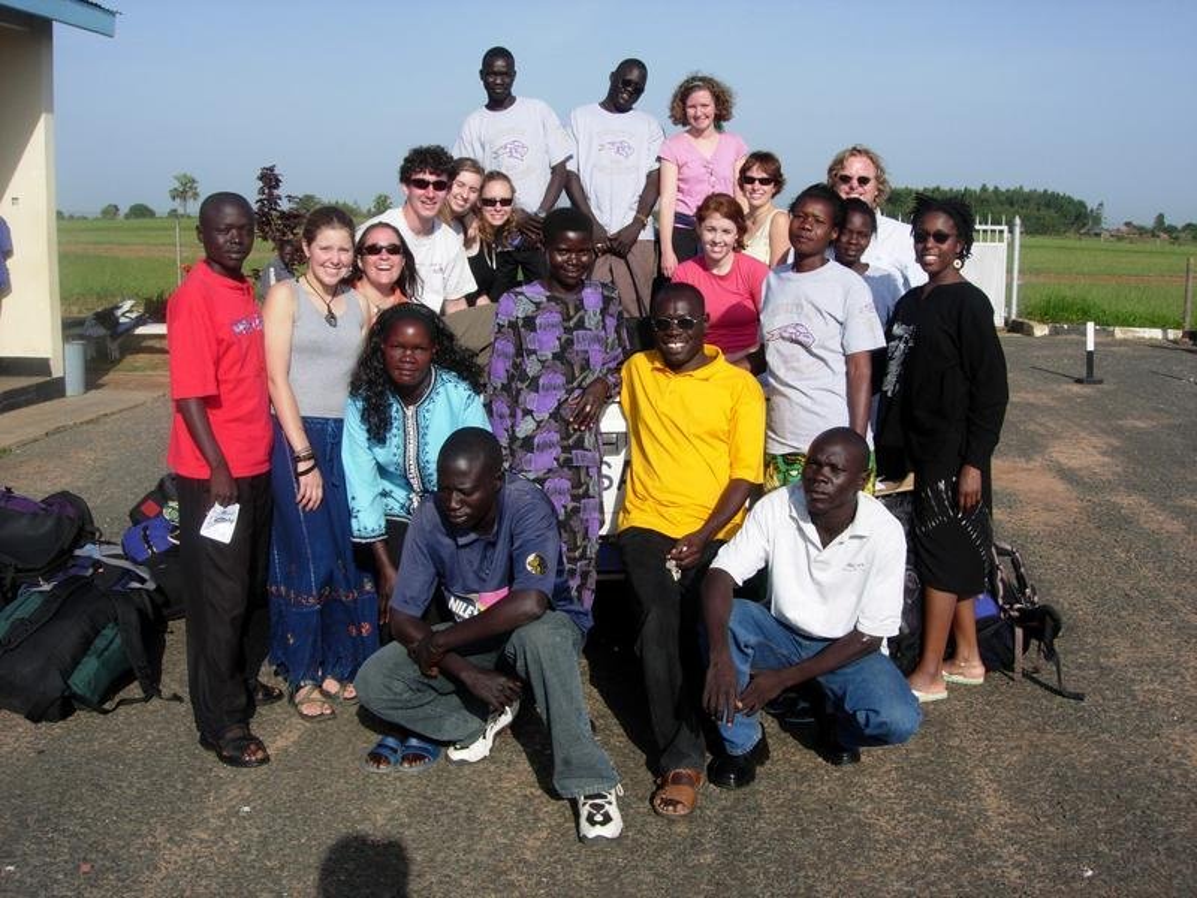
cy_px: 449
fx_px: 1314
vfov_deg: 37.7
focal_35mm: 38
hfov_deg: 49.0
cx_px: 598
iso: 64
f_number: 4.8
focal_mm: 7.8
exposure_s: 1/724
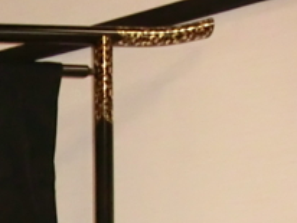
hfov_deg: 17.0
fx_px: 799
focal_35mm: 93
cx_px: -251
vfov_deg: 14.1
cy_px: 399
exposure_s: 1/60
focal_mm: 4.24
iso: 400
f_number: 3
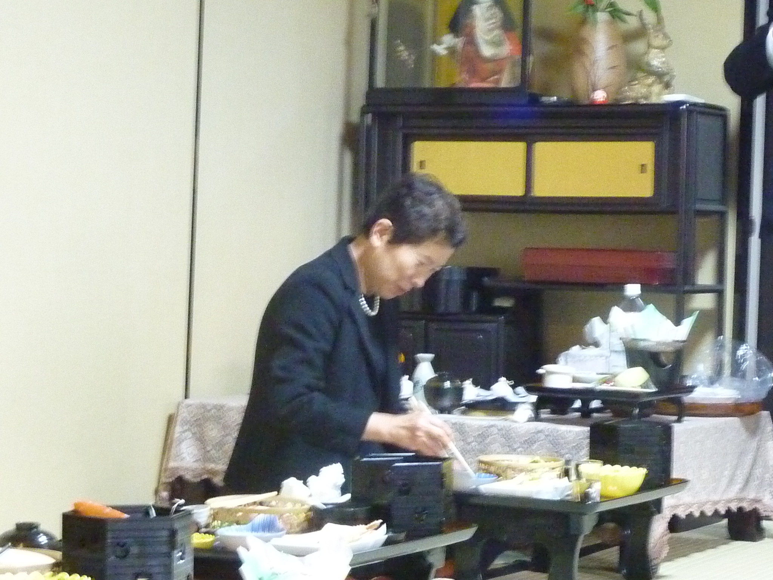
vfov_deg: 14.0
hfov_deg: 18.5
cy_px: 290
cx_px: 386
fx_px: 2367
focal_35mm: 106
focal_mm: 9.7
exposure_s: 1/15
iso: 800
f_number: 3.9
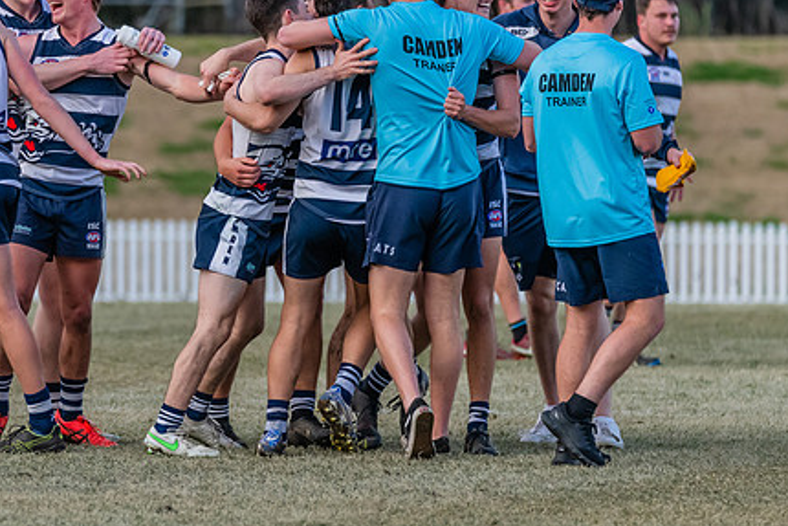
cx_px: 209
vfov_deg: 2.2
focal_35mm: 633
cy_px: 152
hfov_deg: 3.3
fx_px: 13860
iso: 2200
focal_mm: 350
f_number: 6
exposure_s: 1/2000
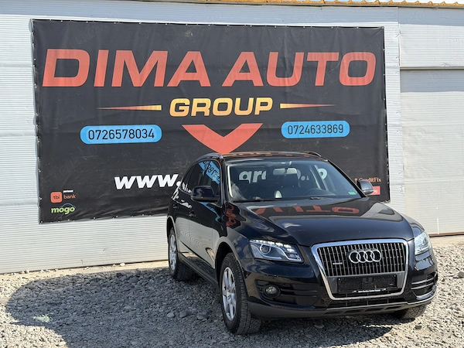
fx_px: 643
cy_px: 174
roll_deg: +3.4
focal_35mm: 48
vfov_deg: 30.3
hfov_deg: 39.7
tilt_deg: -1.3
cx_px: 232
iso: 64
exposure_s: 1/1980
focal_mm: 6.76
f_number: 1.78
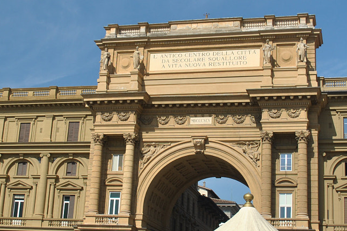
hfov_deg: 30.1
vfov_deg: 20.3
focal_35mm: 67
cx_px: 173
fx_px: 645
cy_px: 103
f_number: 3.5
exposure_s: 1/500
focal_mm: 18
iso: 100
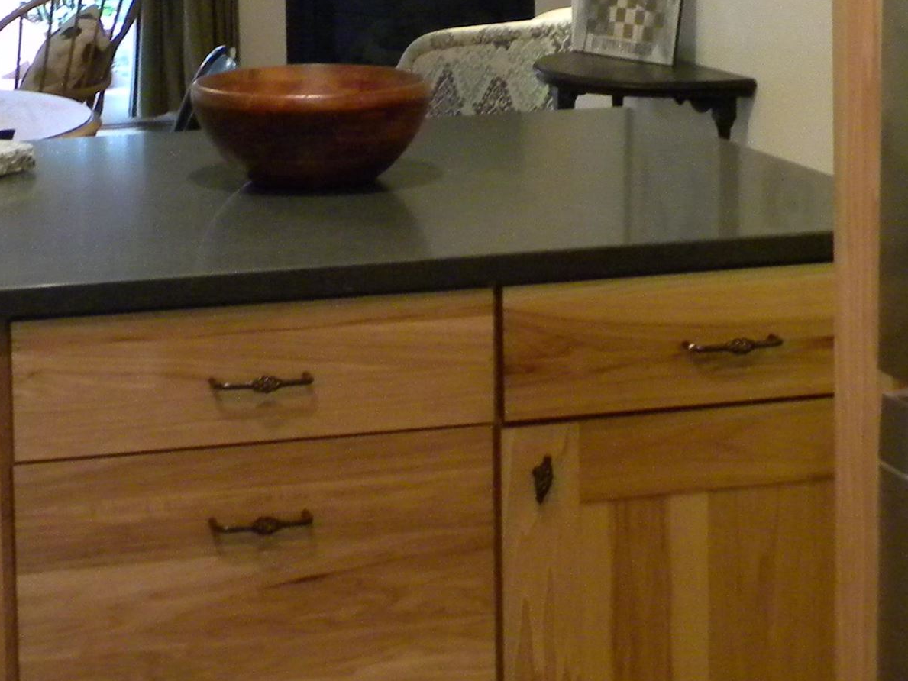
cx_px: 241
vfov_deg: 15.6
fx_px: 2440
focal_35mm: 93
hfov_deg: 20.9
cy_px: 10
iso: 400
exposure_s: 1/10
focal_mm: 6.4
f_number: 3.7
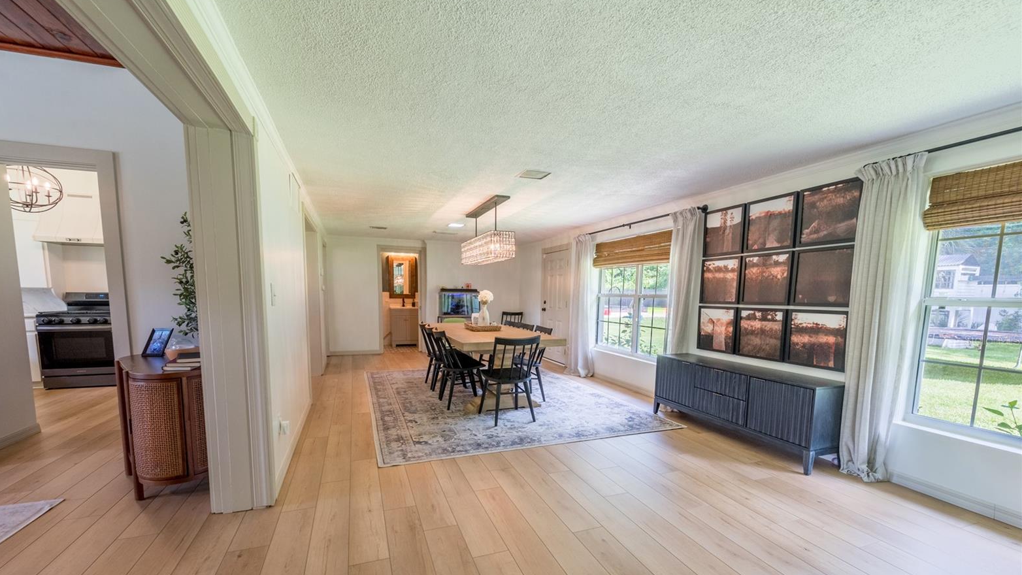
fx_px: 407
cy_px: 340
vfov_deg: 69.9
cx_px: 500
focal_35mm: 15
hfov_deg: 103.0
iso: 500
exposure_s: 1/200
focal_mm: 14
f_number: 9
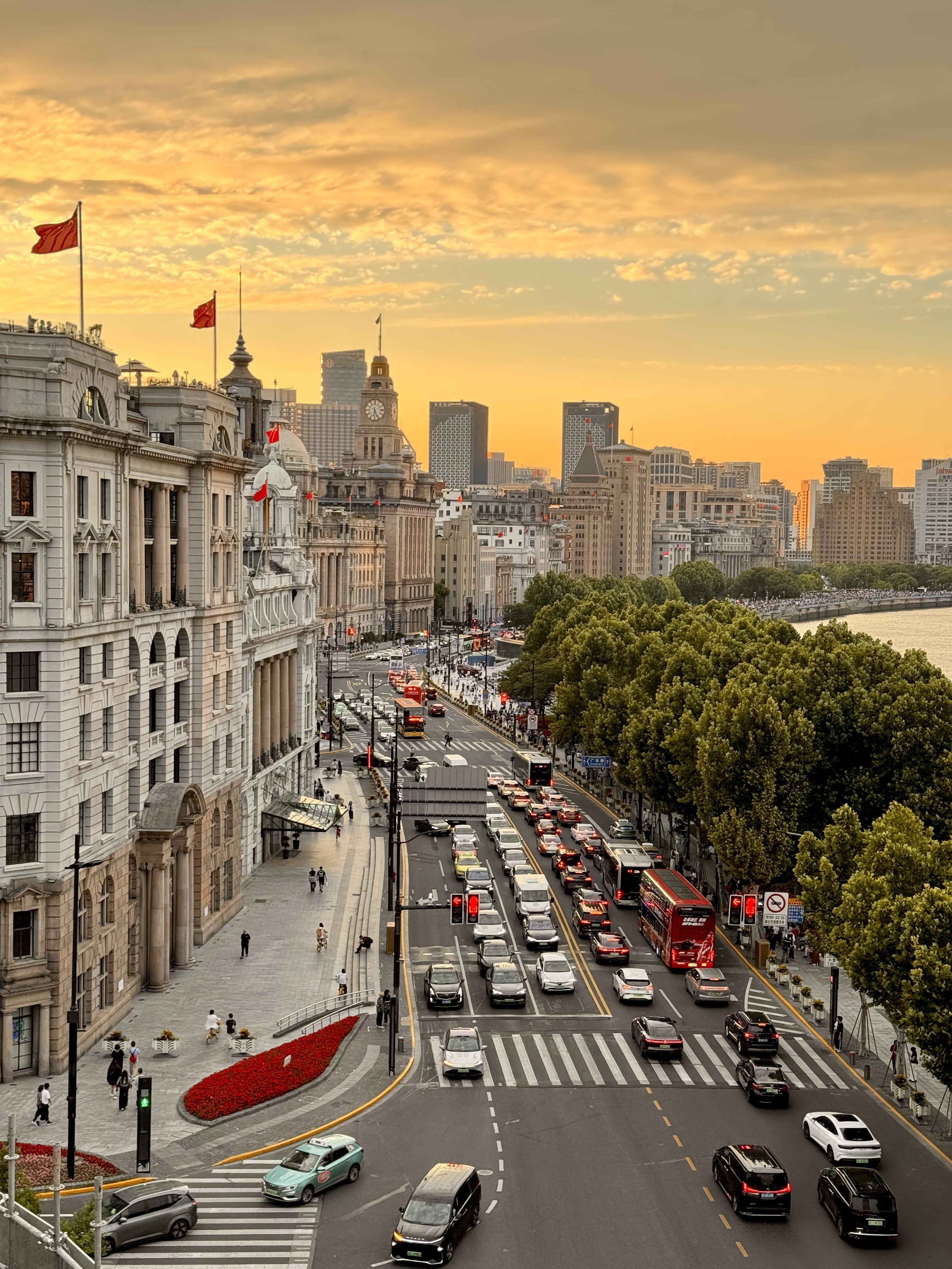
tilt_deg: -3.0
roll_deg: -1.0
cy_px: 634
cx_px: 476
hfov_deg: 30.3
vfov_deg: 39.7
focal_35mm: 48
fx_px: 1760
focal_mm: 6.76
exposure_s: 1/278
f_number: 1.78
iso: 64
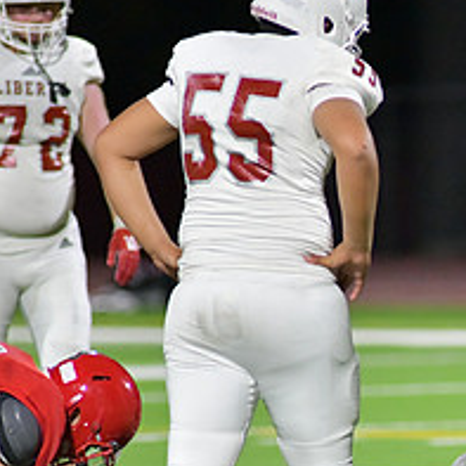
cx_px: 528
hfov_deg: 2.3
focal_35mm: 749
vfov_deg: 2.3
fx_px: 11408
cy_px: 441
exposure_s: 1/1250
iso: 9000
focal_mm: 300
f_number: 4
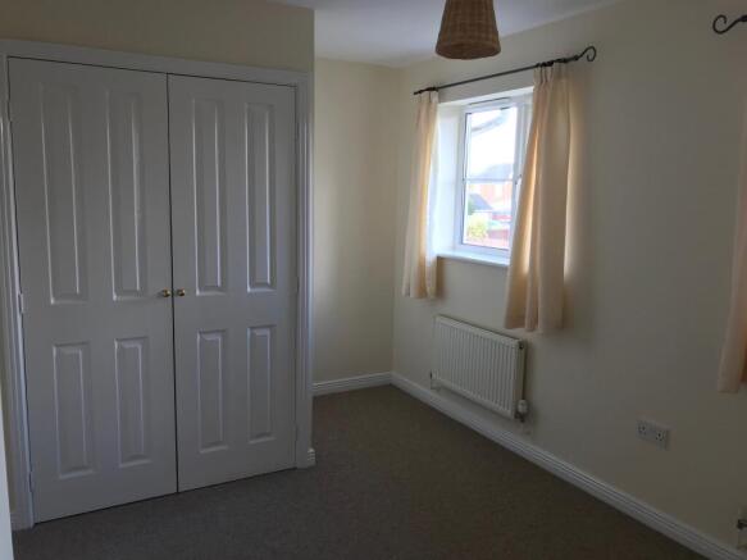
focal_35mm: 28
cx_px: 374
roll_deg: -0.3
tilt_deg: -9.0
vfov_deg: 49.7
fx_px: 604
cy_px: 280
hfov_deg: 63.5
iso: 25
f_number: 1.8
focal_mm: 3.99
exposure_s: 1/33
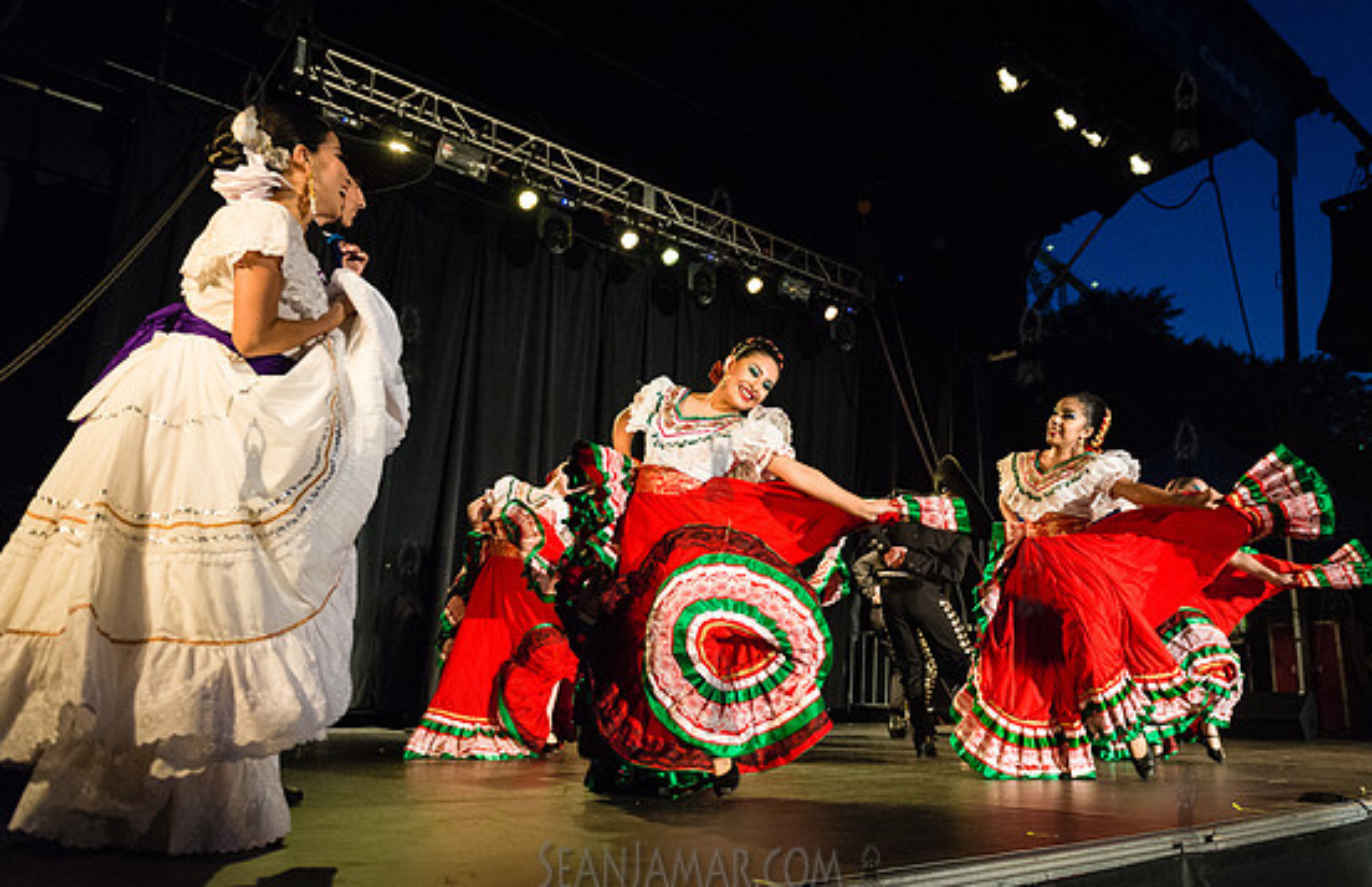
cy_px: 430
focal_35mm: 28
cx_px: 790
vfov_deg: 45.5
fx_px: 1057
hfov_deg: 65.6
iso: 4000
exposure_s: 1/500
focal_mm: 24
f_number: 2.8
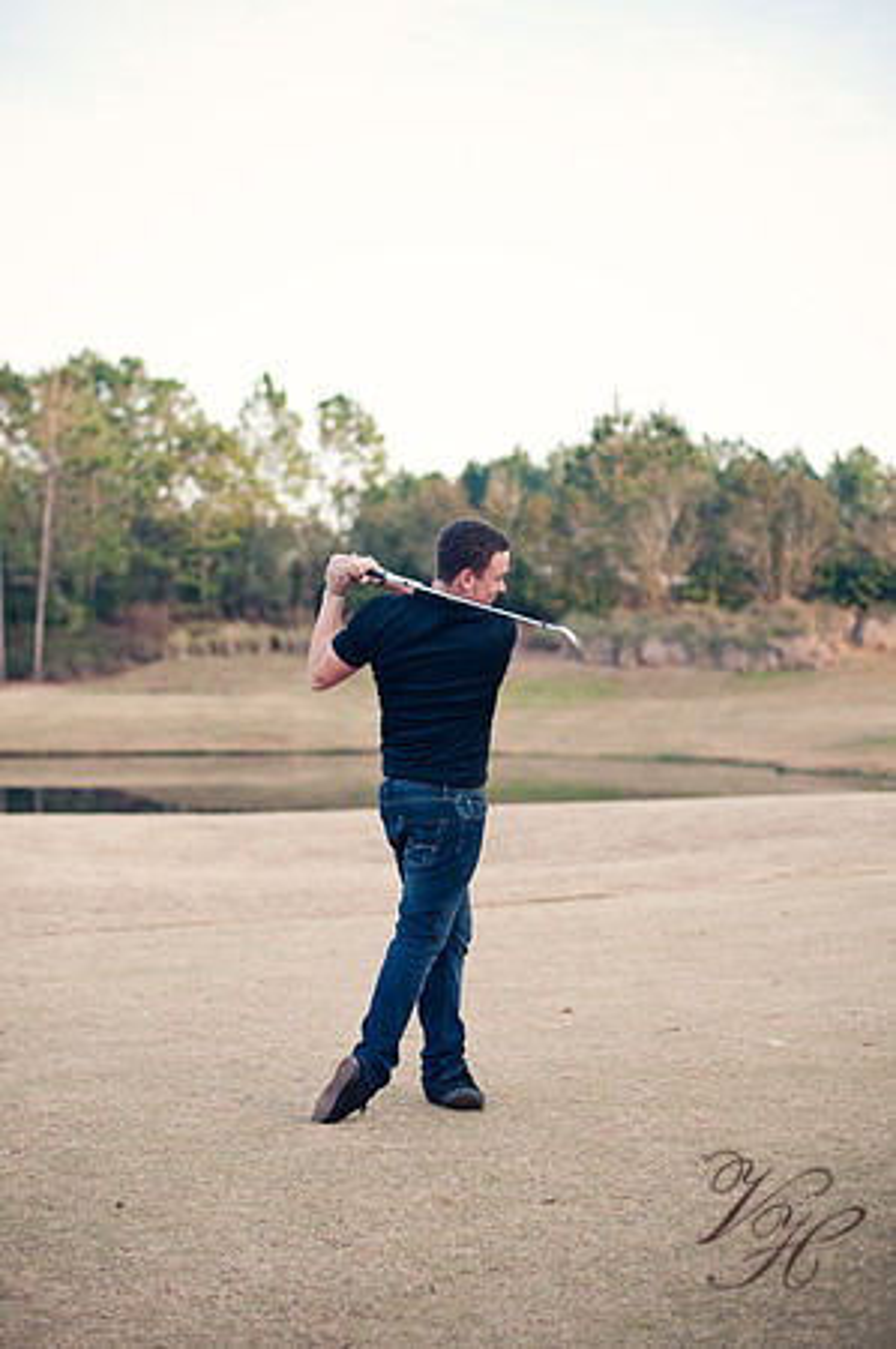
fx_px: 1871
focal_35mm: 50
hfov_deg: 26.9
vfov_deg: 39.6
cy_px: 674
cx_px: 448
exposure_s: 1/500
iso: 200
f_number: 2.2
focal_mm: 50
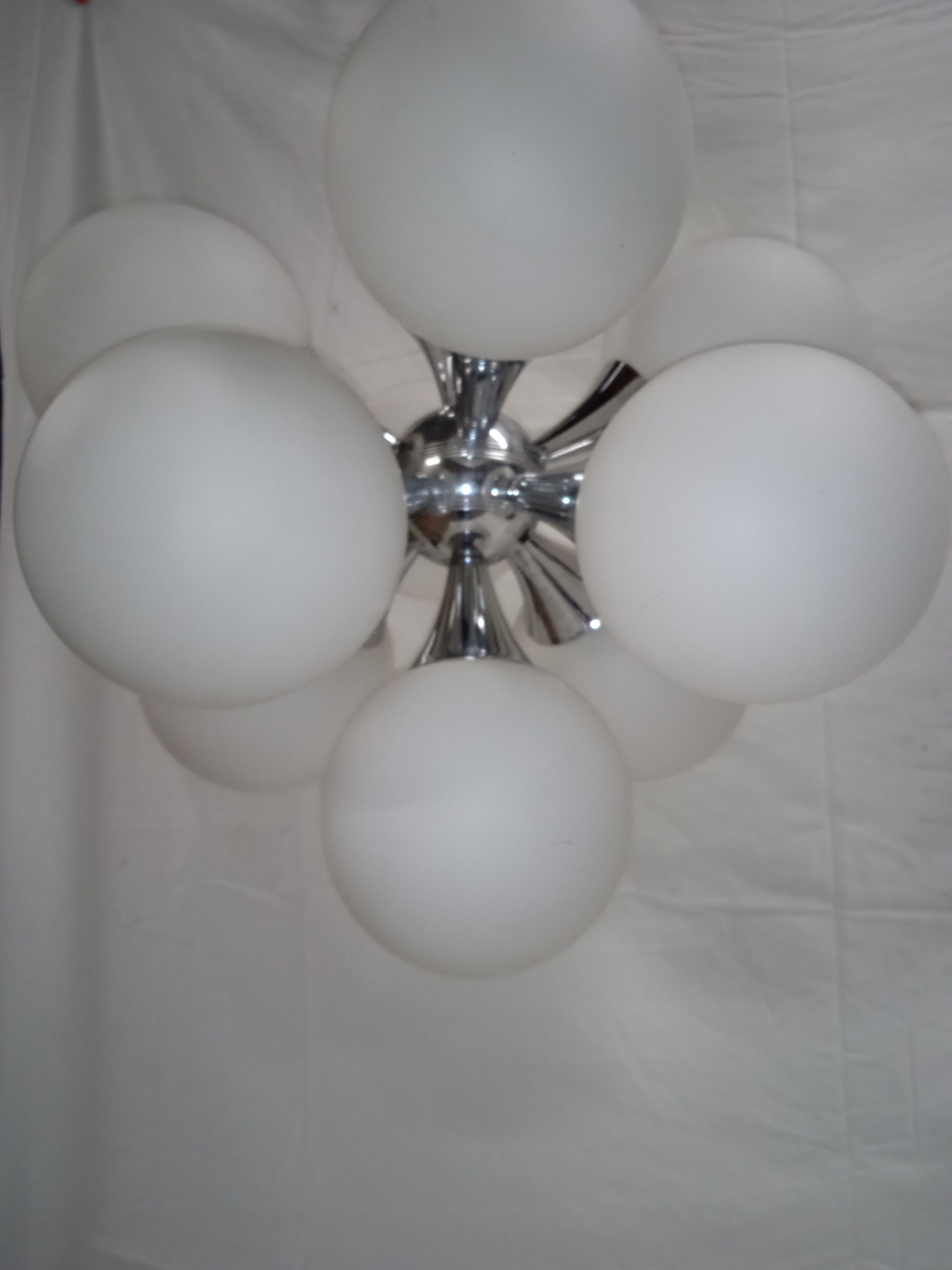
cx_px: 476
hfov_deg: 49.7
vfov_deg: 63.4
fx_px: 1027
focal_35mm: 28
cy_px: 635
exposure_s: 1/25
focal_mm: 3.43
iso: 418
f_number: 2.2
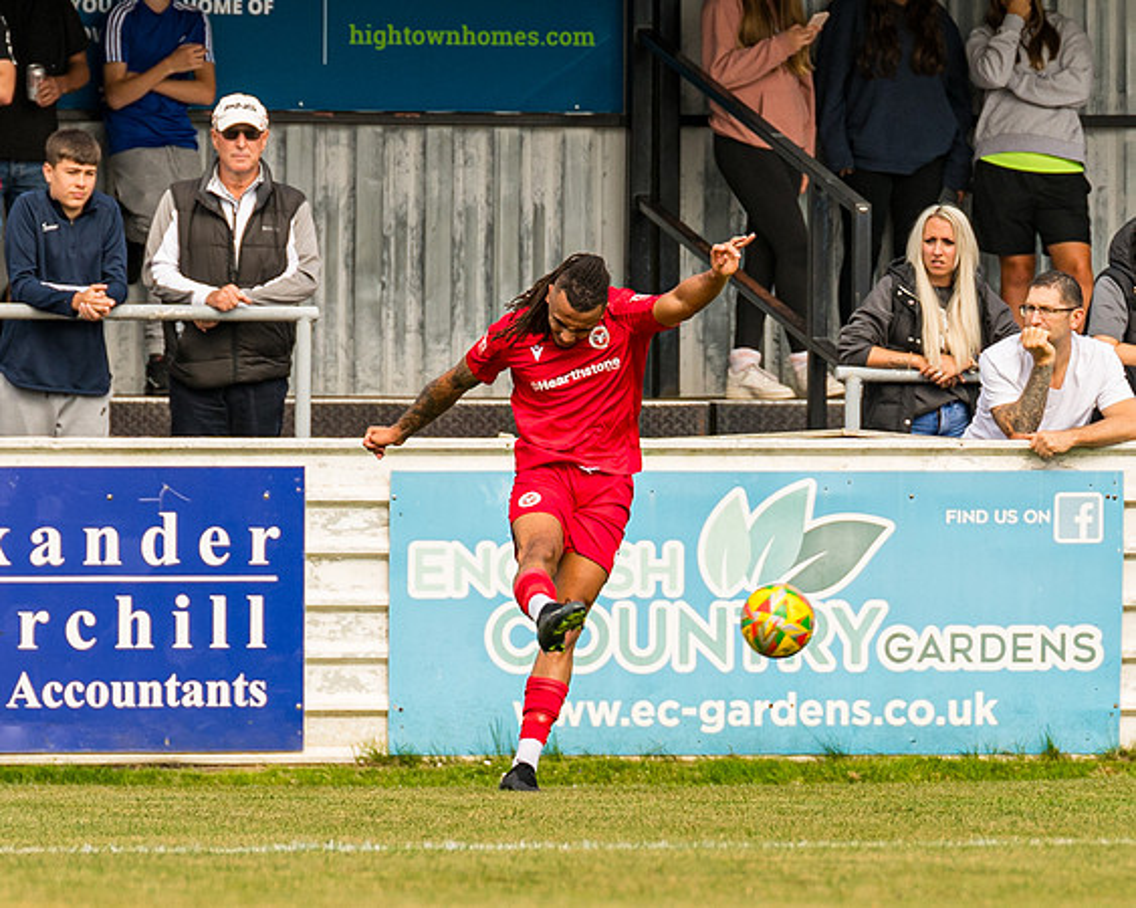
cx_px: 496
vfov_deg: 1.7
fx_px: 29941
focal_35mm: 891
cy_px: 394
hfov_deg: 2.2
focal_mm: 300
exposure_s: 1/2000
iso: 400
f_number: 4
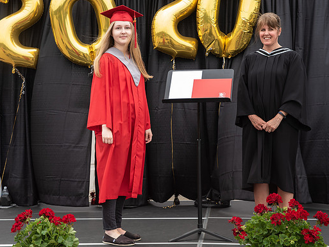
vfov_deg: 19.1
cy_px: 102
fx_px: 732
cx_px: 137
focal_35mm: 77
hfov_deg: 25.3
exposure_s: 1/500
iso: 500
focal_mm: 60
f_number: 5.6
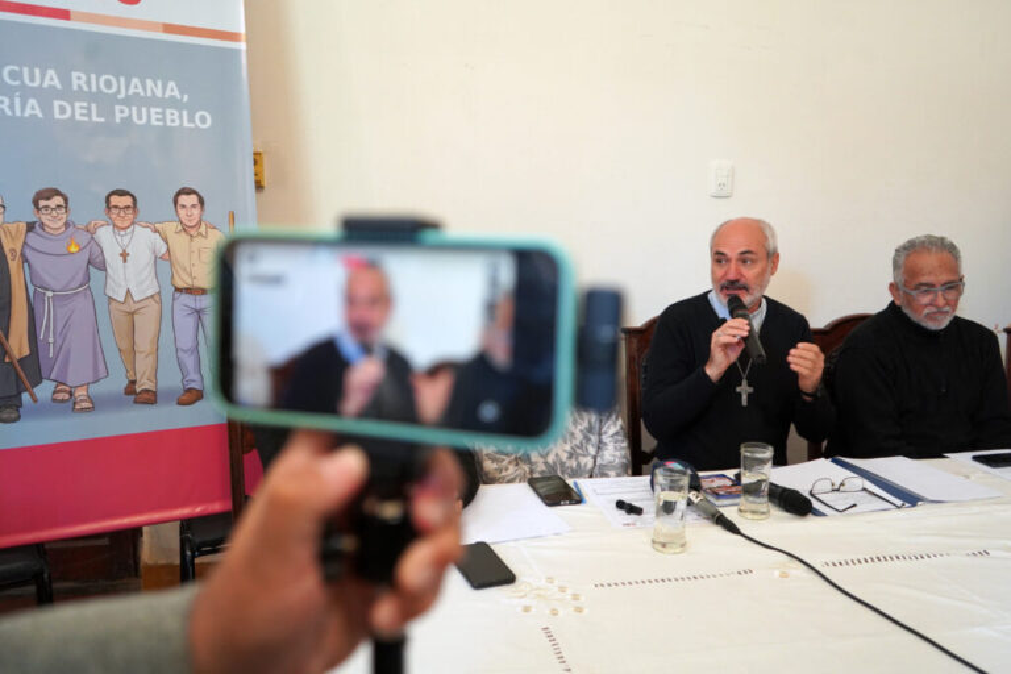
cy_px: 337
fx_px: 786
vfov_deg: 46.4
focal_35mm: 28
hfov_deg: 65.5
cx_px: 506
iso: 3200
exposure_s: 1/160
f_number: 4
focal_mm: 28
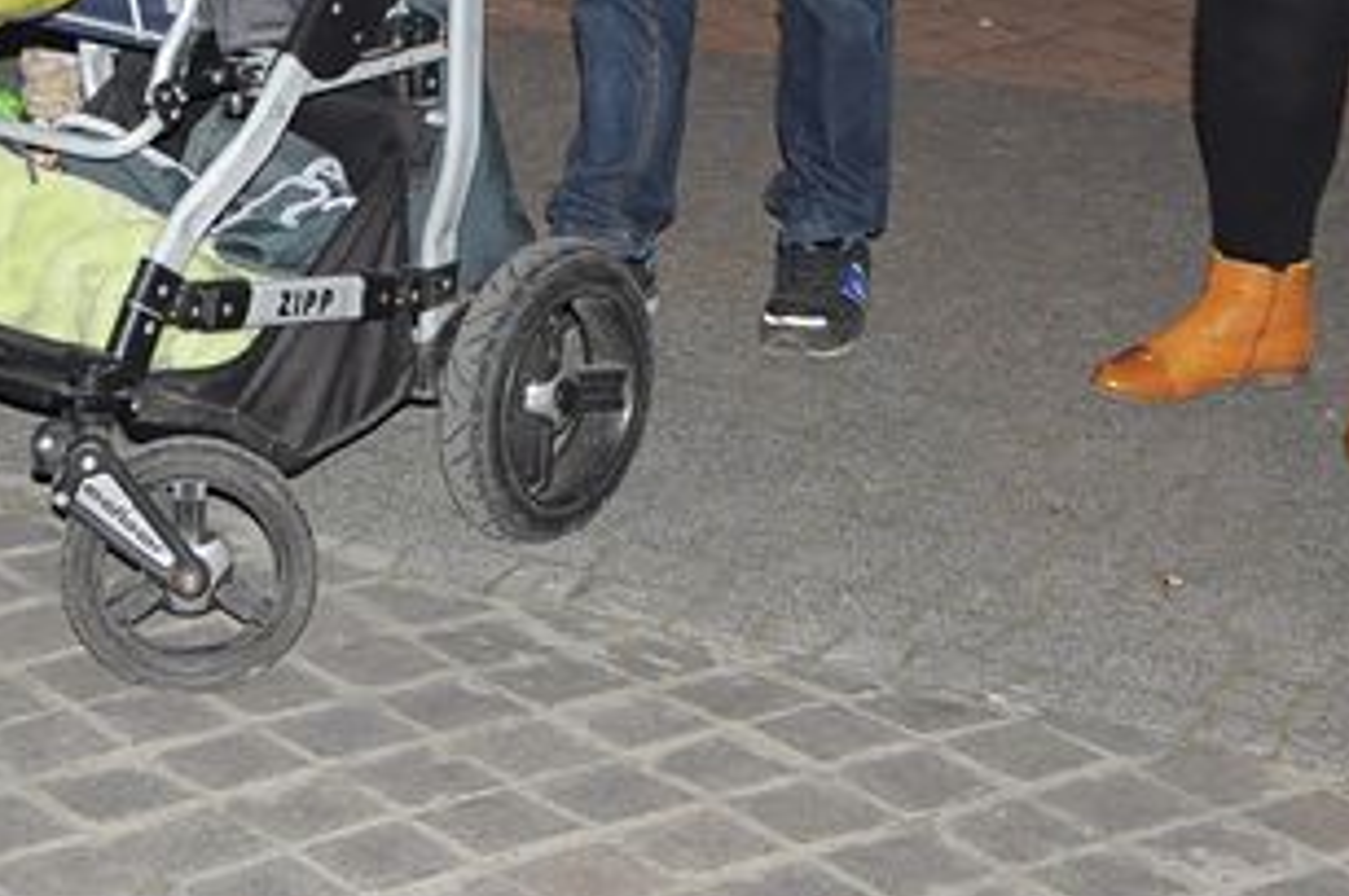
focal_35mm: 108
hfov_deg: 18.7
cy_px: -323
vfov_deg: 12.2
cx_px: 207
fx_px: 4043
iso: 1250
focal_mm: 26
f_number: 4.5
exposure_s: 1/60
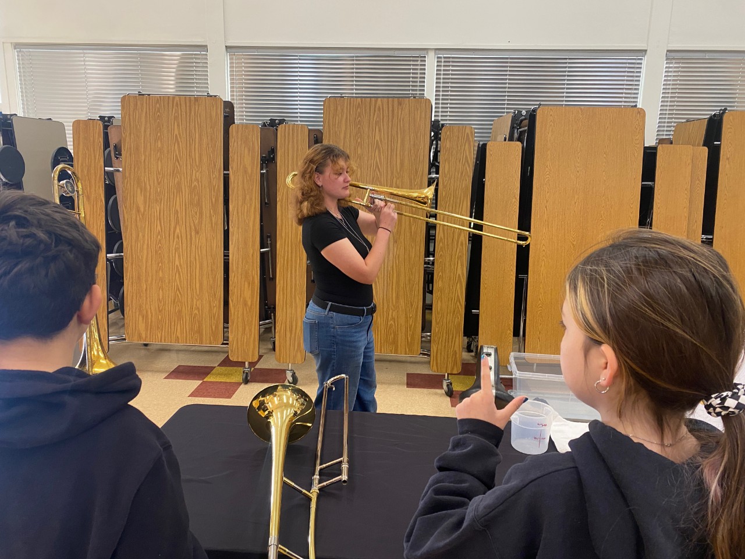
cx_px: 372
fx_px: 560
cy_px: 280
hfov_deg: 67.3
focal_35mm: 26
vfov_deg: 53.1
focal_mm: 4.25
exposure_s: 1/60
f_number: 1.8
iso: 125
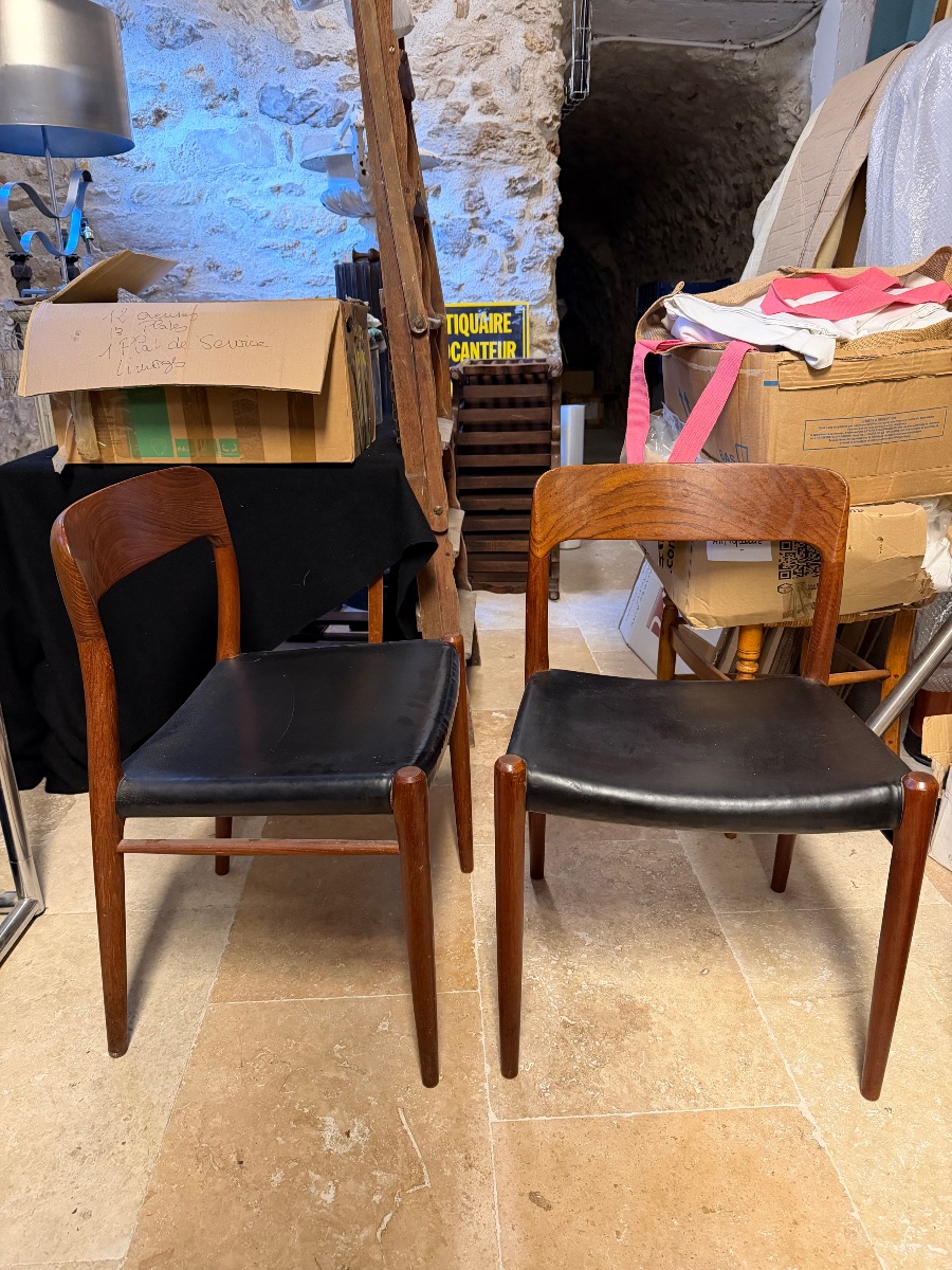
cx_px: 476
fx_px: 880
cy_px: 635
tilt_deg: -20.0
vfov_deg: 71.6
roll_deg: +0.3
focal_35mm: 24
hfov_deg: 56.8
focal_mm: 6.76
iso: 640
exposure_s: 1/50
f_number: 1.78
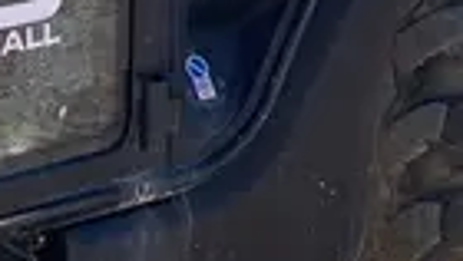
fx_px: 1818
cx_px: 36
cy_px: -382
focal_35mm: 148
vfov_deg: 7.6
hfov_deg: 14.3
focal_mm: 4.25
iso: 25
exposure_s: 1/1350
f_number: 1.8
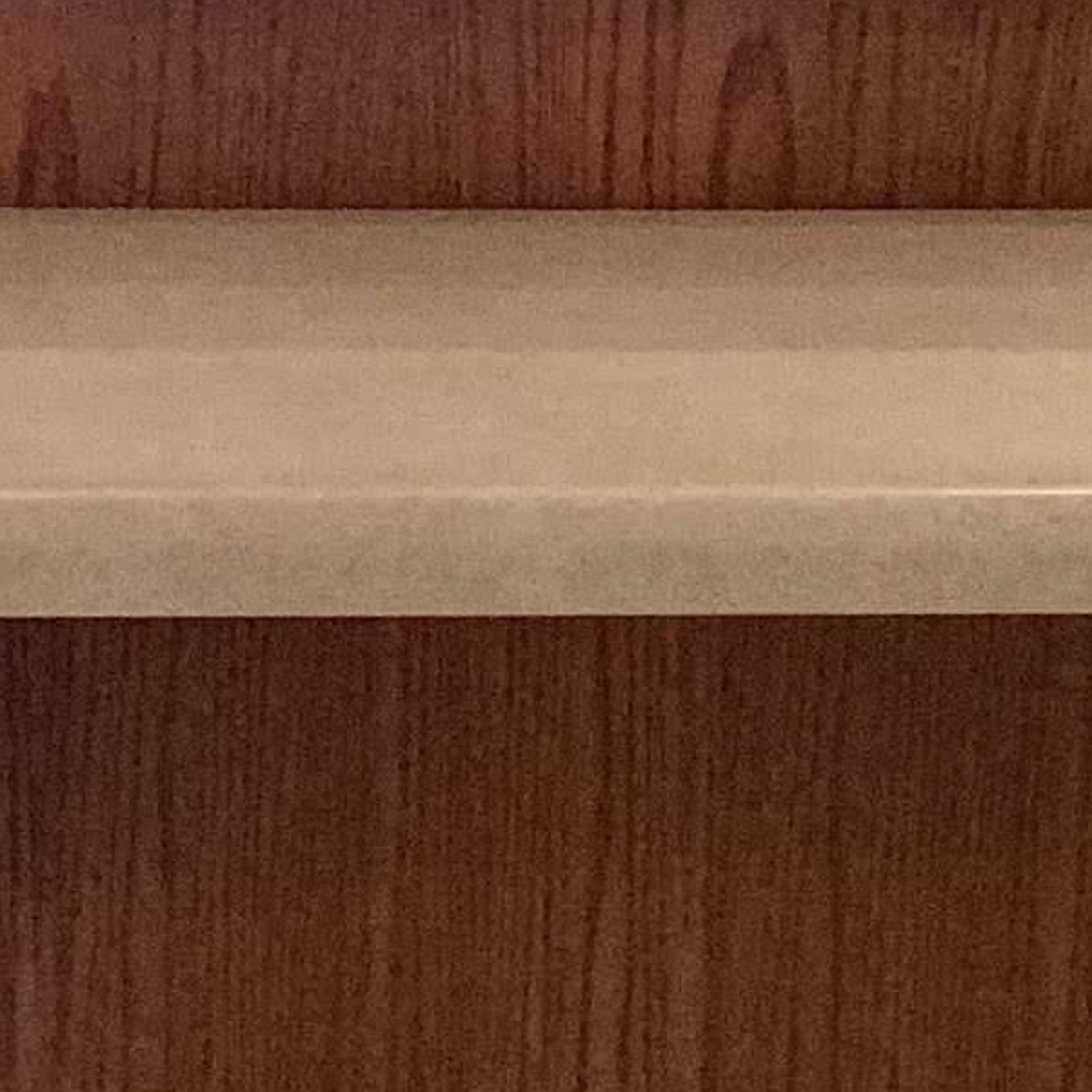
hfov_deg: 12.3
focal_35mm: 140
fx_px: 4997
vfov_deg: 12.5
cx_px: -31
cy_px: 411
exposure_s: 1/40
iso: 320
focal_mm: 3.3
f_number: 2.4
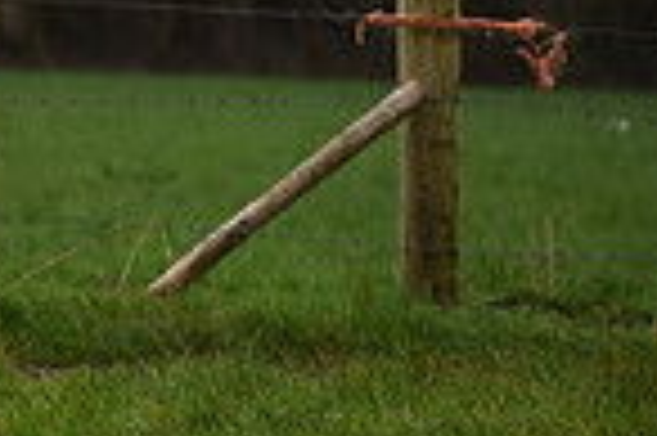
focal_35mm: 793
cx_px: -562
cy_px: -225
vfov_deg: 1.7
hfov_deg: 2.6
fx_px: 14456
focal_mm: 200
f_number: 5.6
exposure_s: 1/1250
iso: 800
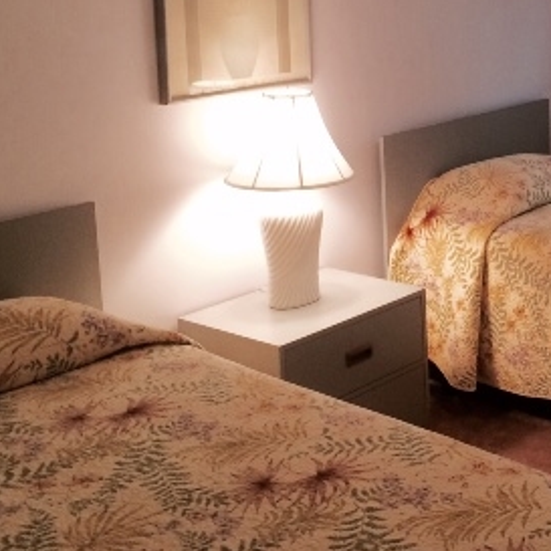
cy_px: 87
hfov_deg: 27.4
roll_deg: +1.1
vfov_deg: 27.8
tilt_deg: -8.0
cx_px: 513
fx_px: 1081
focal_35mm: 60
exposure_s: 1/30
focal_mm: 4.15
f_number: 2.2
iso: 80
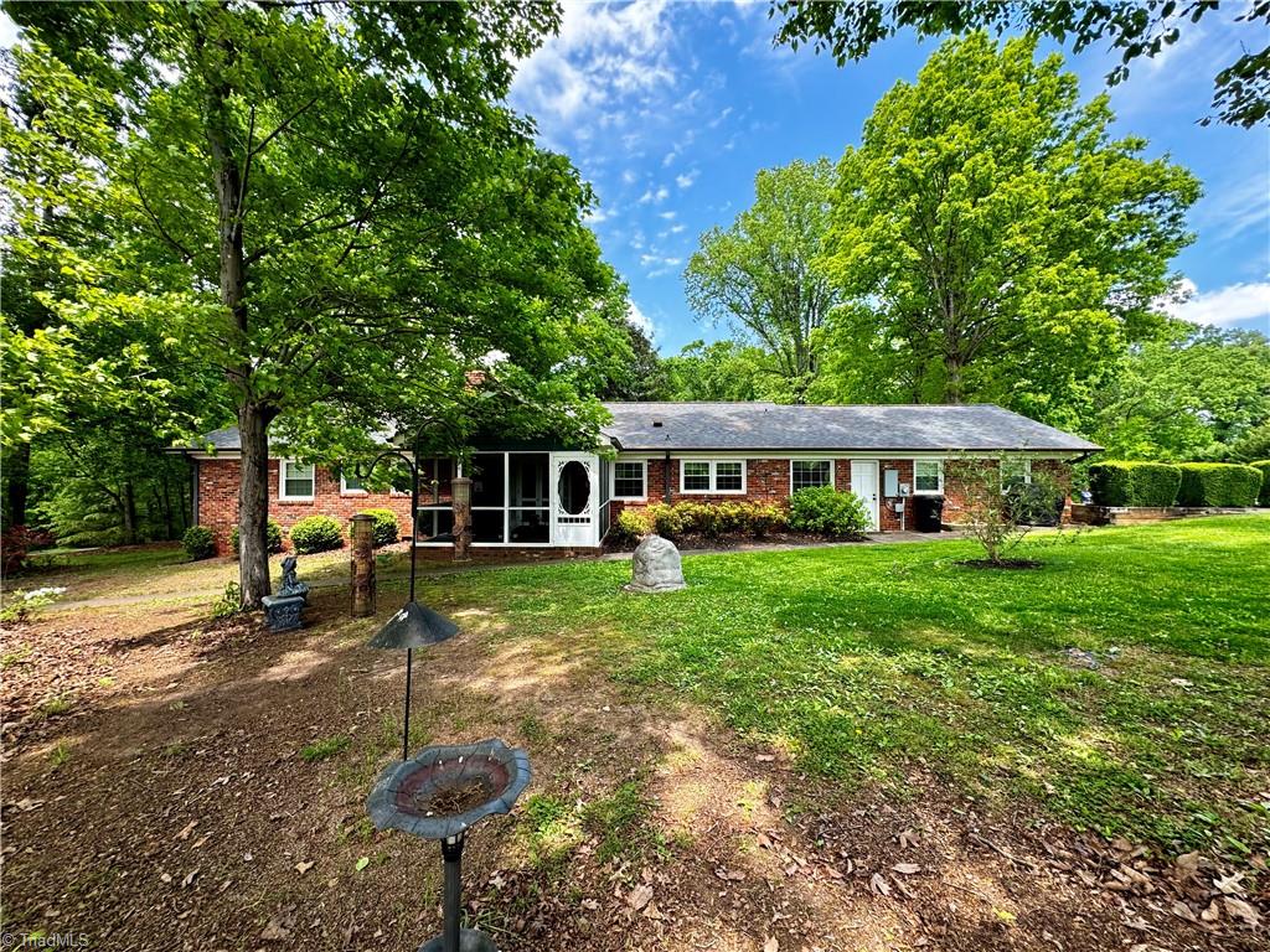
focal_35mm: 14
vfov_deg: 85.7
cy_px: 476
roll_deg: -0.5
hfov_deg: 102.1
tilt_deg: -0.3
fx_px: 514
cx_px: 635
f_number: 2.2
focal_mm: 2.22
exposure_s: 1/197
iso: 40
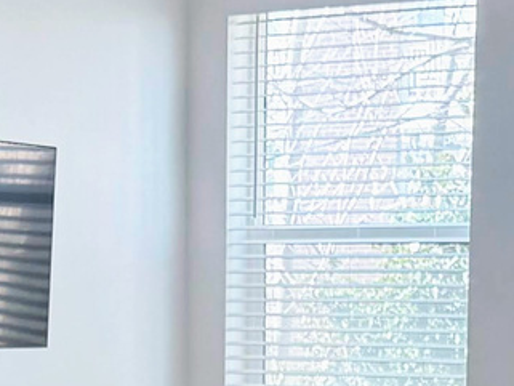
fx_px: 2273
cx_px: 272
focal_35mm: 153
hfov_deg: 12.9
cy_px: 546
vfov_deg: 9.5
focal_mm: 6.76
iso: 100
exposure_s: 1/164
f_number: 1.78
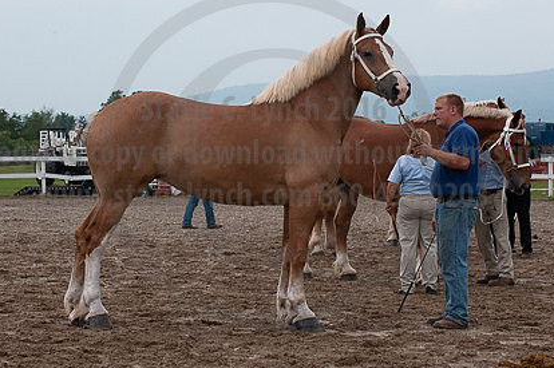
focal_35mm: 134
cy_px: 151
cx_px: 264
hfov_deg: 15.3
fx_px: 2060
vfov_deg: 10.2
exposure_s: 1/1250
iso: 720
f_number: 5.6
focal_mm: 110
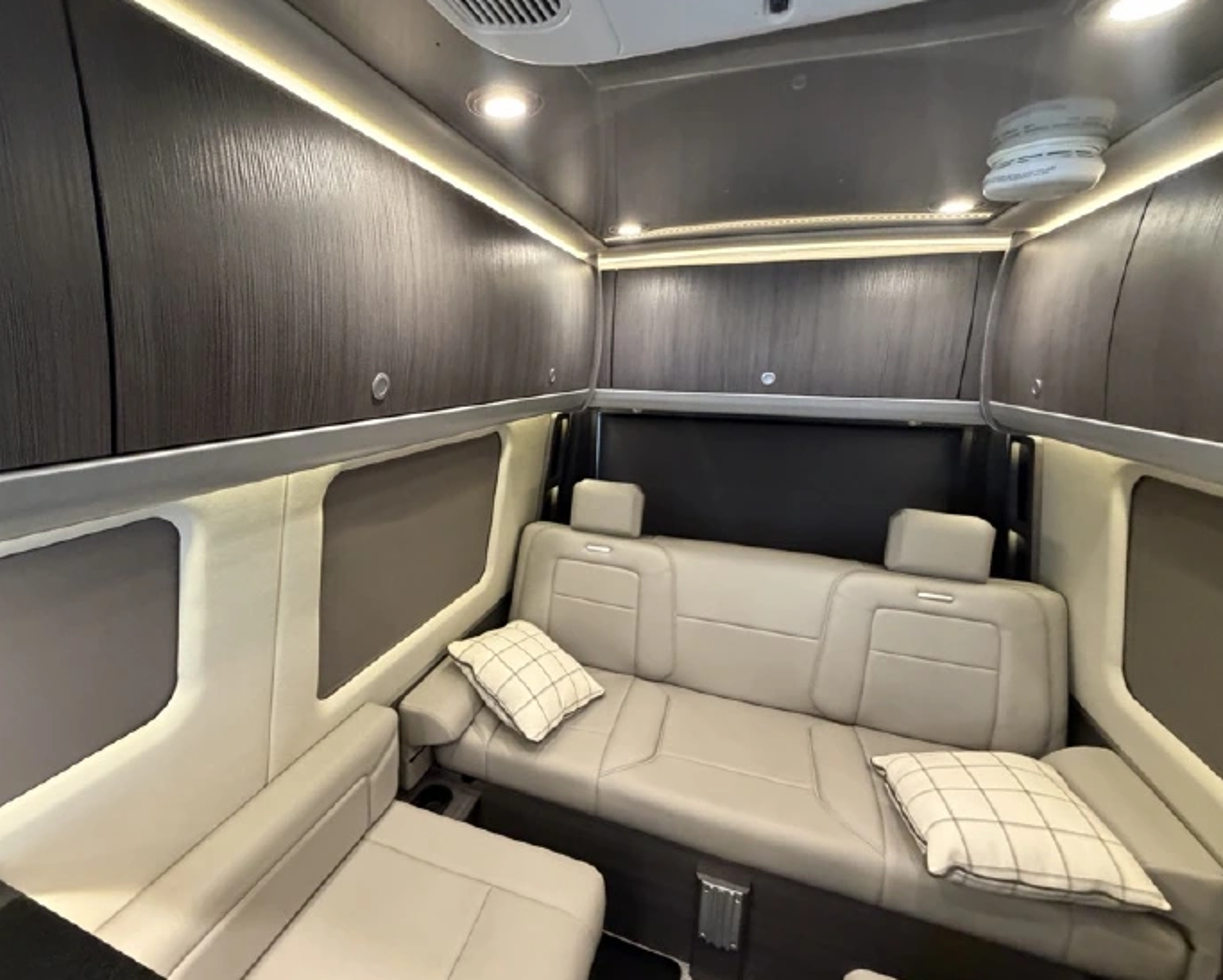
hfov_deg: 92.5
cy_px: 473
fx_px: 579
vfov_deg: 80.4
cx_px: 528
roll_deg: -1.1
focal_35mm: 16
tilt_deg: -12.8
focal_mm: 2.22
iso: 640
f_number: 2.2
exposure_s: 1/60
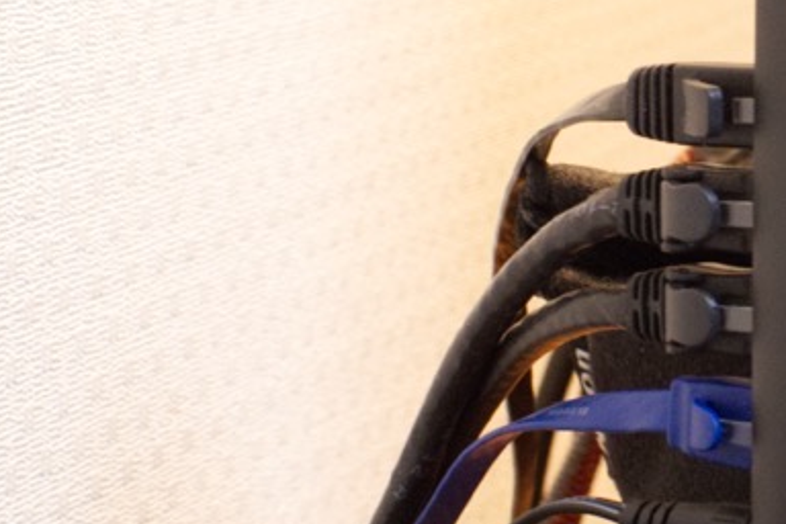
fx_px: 3438
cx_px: 890
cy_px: 178
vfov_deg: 8.7
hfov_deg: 12.8
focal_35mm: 158
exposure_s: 1/30
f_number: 9
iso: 1600
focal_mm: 35
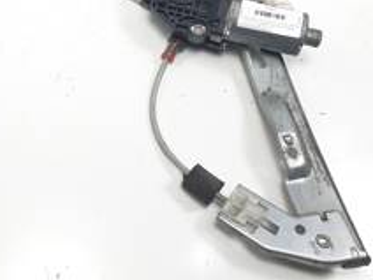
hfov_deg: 36.8
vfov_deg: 28.7
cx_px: 49
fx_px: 528
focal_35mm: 49
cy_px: 37
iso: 50
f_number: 2.4
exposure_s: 1/155
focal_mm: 4.3
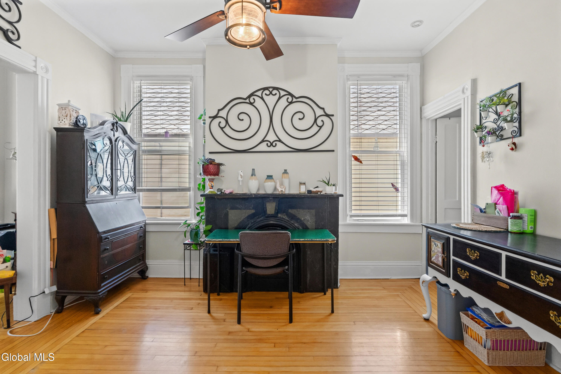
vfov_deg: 73.7
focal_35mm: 16
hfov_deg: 96.7
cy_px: 187
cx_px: 280
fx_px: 249
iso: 1600
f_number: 8
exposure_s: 1/50
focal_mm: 16
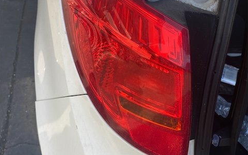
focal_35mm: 37
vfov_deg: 34.4
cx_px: 124
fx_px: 250
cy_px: 69
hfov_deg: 52.8
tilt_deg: -37.4
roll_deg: -8.6
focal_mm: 4.25
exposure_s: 1/351
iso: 32
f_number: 1.8
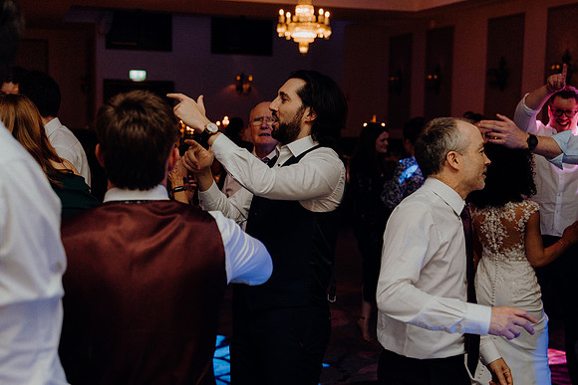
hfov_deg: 39.6
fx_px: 803
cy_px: 192
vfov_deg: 27.0
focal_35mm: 50
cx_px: 289
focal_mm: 50
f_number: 3.5
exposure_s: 1/160
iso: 2500
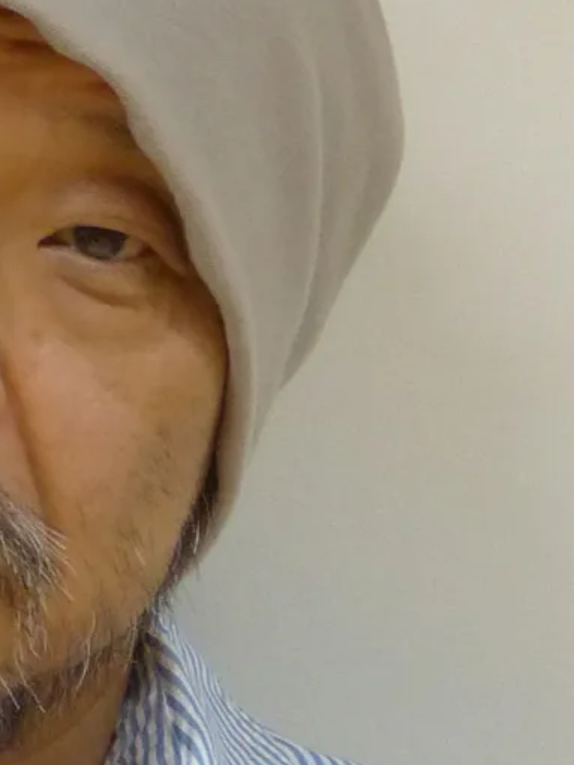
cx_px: -12
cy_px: 988
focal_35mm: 607
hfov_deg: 2.5
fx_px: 13409
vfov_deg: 3.3
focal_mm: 21.8
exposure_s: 1/60
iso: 250
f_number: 2.8
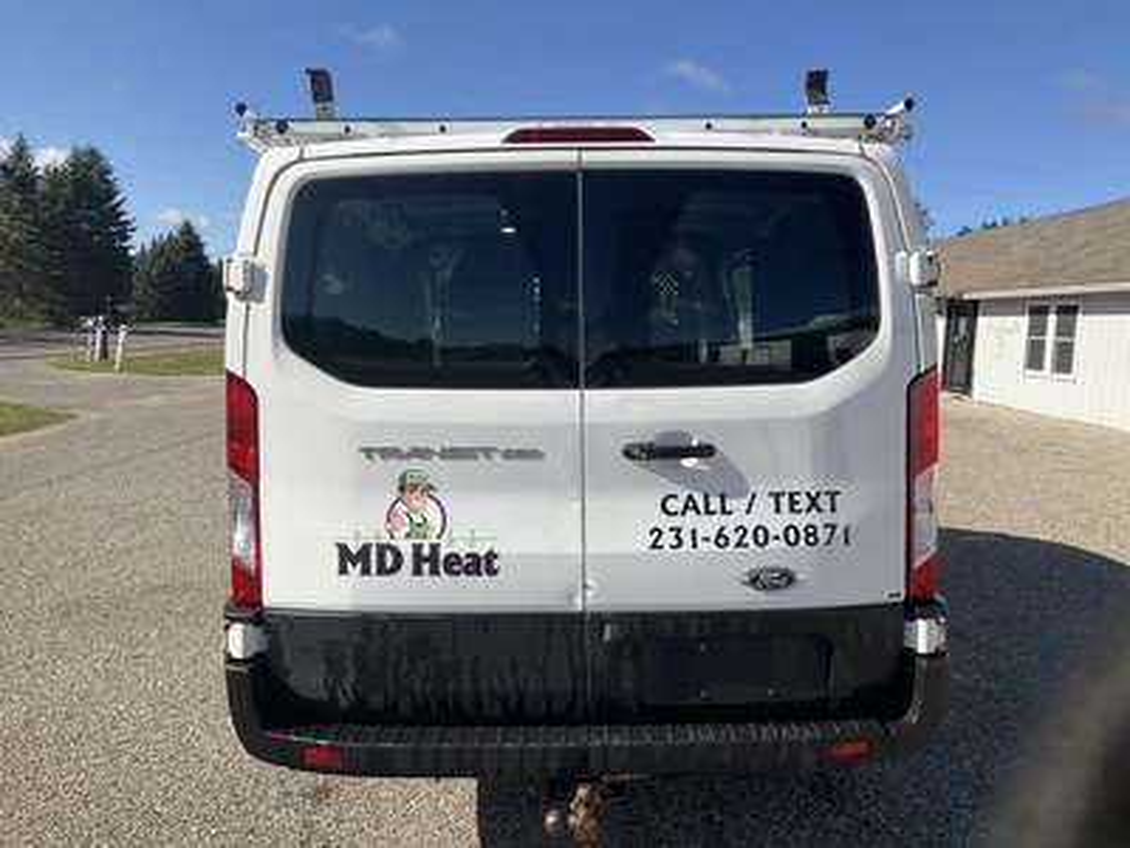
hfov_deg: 61.7
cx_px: 565
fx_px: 947
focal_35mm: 29
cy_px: 424
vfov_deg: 48.2
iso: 25
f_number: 1.8
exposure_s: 1/2141
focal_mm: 3
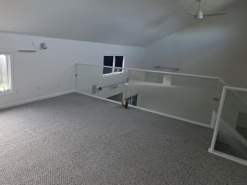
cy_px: 83
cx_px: 78
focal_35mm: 22
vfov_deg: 60.9
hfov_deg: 73.6
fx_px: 157
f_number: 1.9
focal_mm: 2.2
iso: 200
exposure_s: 1/359
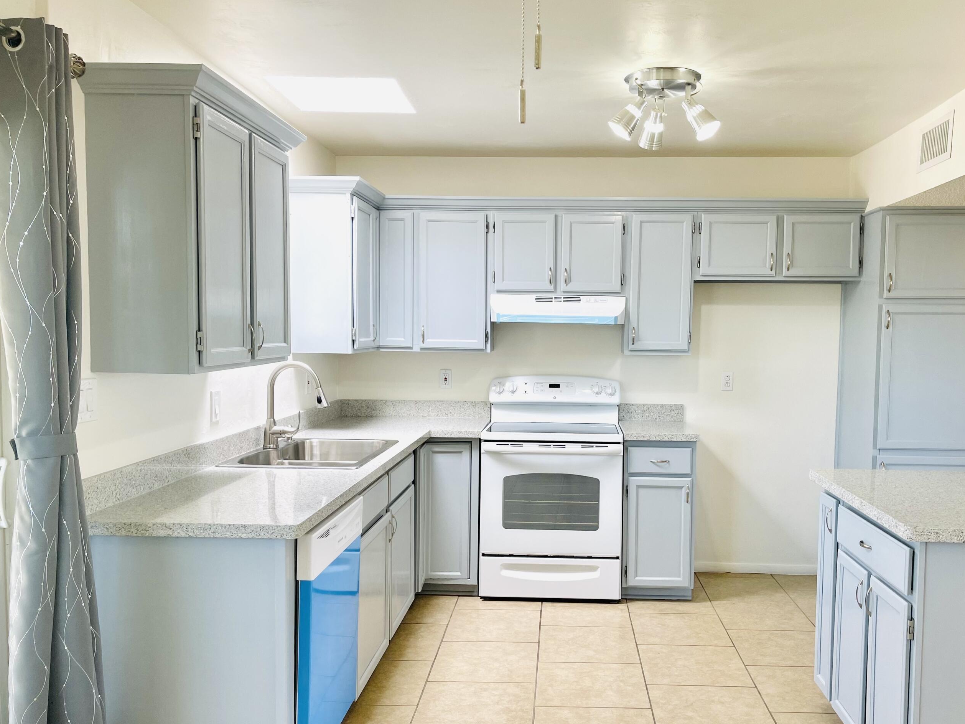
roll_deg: -0.9
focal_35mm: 31
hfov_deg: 58.1
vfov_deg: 45.4
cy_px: 394
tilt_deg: -4.4
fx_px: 864
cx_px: 550
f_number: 1.6
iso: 50
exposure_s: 1/120
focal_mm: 5.1
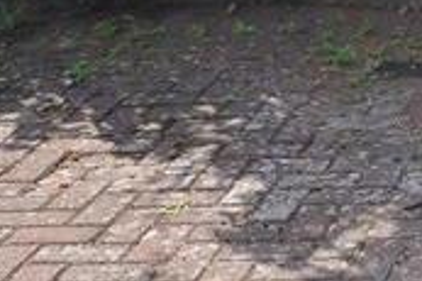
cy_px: -491
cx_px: 778
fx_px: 1663
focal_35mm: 142
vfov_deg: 8.4
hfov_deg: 13.0
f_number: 8
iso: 200
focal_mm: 16
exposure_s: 1/250
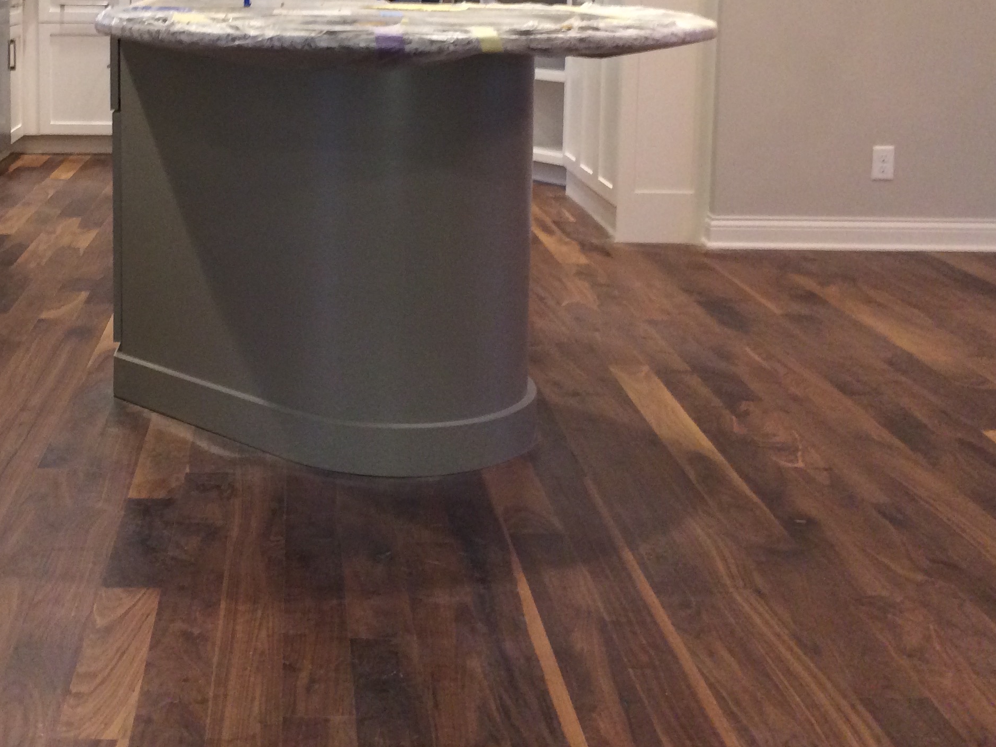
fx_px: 1496
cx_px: 267
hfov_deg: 36.1
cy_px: 109
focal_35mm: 52
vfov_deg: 27.3
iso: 200
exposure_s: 1/30
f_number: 2.2
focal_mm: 4.12
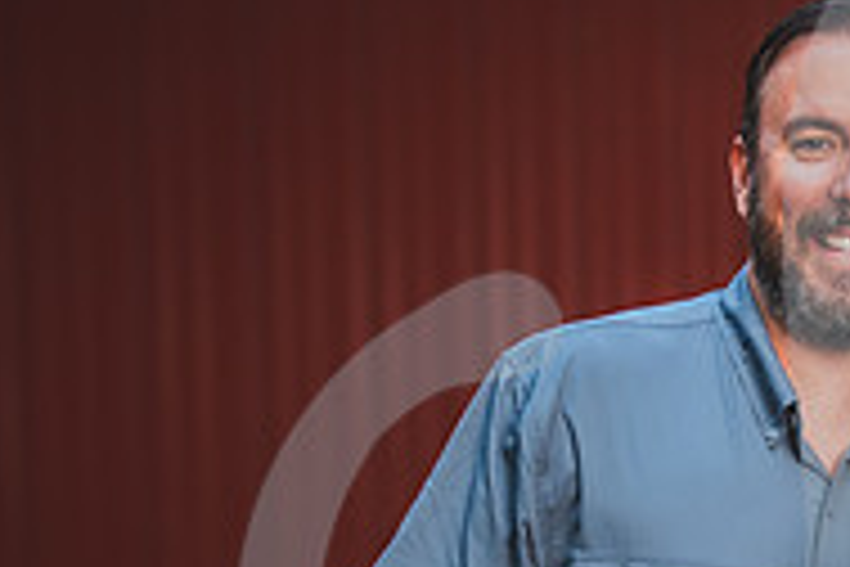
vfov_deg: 10.5
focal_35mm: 129
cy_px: 673
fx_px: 3046
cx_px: 949
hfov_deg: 15.4
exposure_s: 1/320
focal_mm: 42
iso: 100
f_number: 2.8
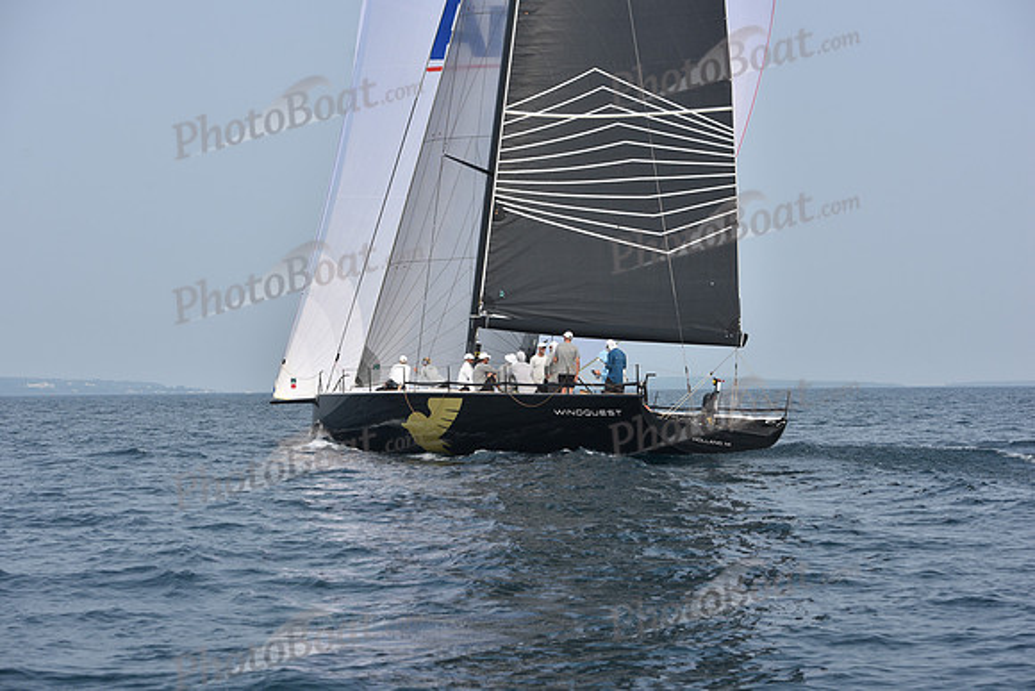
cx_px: 518
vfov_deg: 19.5
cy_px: 346
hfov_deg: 28.8
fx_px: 2013
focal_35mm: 70
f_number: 7.1
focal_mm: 70
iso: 250
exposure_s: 1/1250
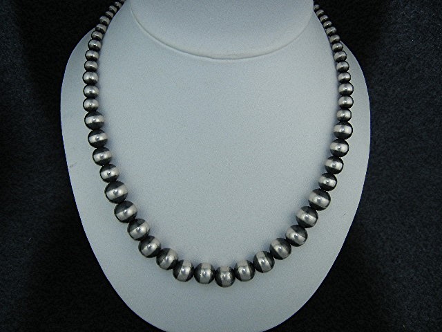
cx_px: 221
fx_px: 434
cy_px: 166
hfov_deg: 54.0
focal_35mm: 34
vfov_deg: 41.8
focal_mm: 6.2
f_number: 3.6
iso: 160
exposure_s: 1/32
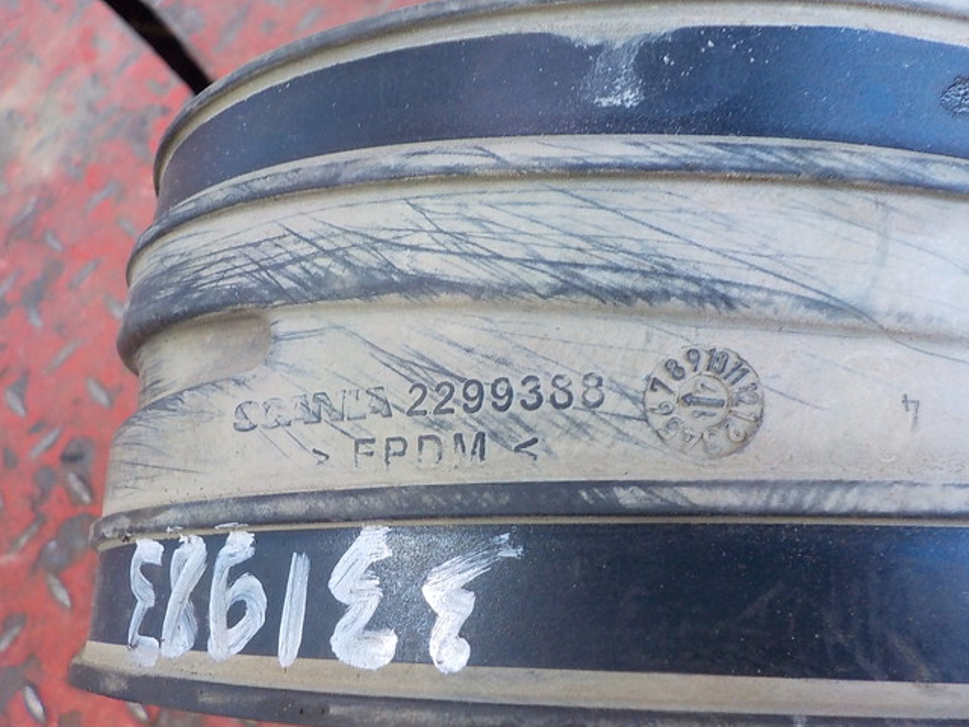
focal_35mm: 30
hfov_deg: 60.0
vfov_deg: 46.8
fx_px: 840
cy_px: 364
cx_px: 484
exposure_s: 1/30
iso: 280
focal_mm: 4.1
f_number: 3.3
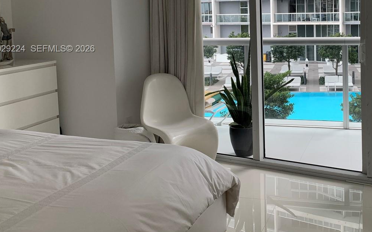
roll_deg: +0.6
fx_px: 446
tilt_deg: -5.0
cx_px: 276
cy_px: 49
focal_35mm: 44
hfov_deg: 43.9
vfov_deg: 28.6
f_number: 1.8
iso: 50
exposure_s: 1/120
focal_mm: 4.25
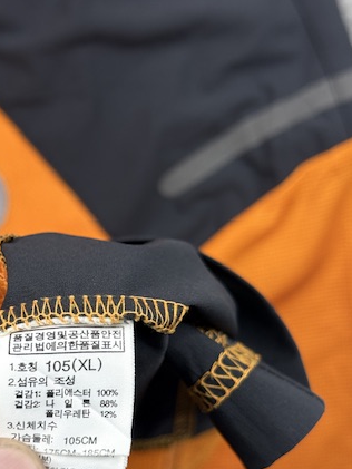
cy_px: 310
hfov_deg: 20.1
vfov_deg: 26.5
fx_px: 989
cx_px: 97
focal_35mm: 73
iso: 50
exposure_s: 1/100
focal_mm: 6.76
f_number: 1.78
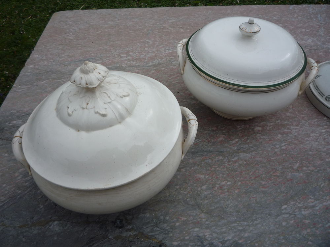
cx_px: 165
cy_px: 124
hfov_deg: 60.0
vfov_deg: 46.8
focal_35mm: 30
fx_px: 286
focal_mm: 5.2
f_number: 5
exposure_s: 1/400
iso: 100
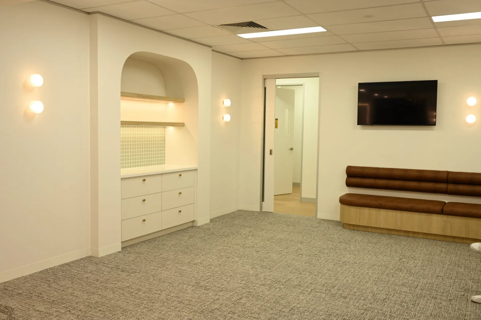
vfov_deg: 37.9
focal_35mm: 35
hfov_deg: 54.4
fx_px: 468
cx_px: 240
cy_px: 160
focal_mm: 35
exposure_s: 1/125
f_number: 4.5
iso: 800
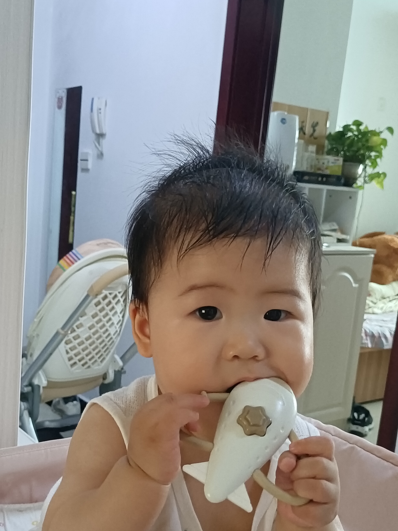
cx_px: 136
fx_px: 644
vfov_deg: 44.6
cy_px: 314
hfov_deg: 34.1
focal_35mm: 42
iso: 2991
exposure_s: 1/100
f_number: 1.8
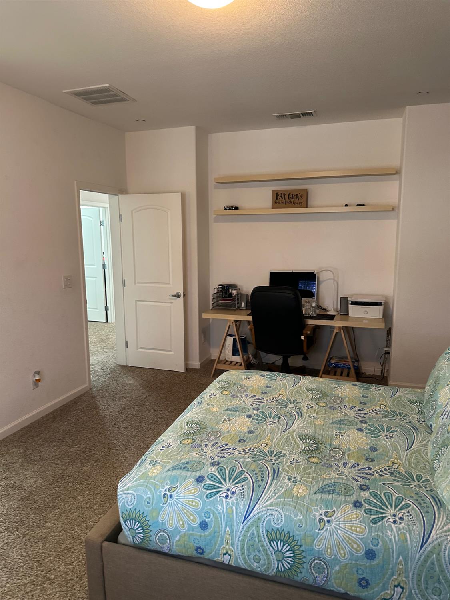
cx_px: 225
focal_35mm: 24
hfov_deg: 56.8
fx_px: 416
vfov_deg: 71.6
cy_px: 300
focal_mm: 6.86
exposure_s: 1/60
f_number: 1.78
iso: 400
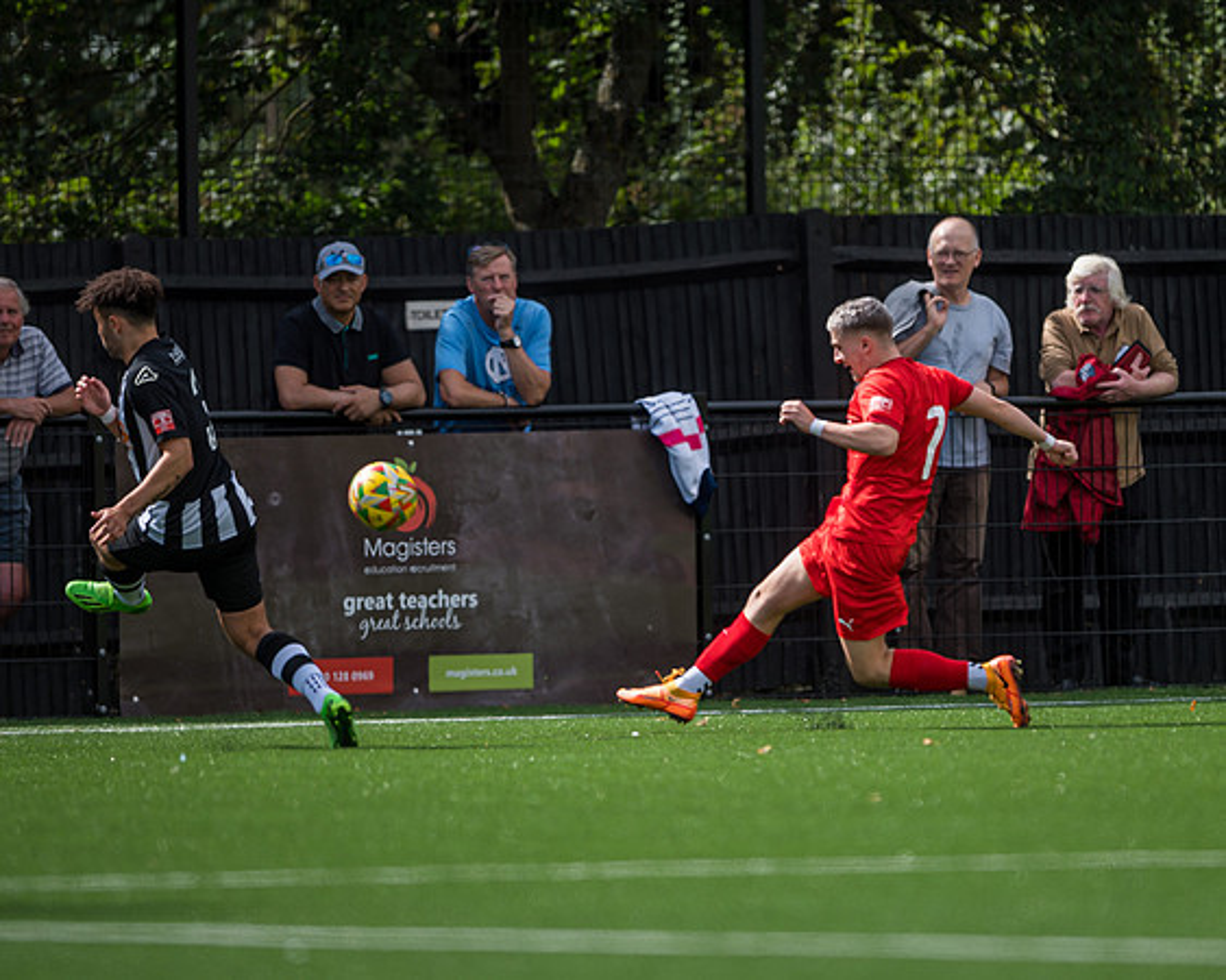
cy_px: 518
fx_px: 22469
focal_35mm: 619
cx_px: 750
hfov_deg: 3.1
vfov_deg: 2.5
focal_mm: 400
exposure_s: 1/2000
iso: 200
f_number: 2.8
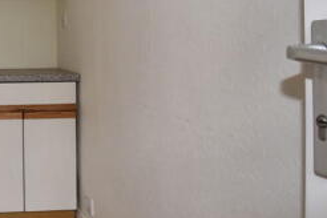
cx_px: -3
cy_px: 55
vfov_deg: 32.8
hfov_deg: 41.8
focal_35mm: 40
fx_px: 363
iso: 280
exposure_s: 1/125
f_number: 5.6
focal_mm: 10
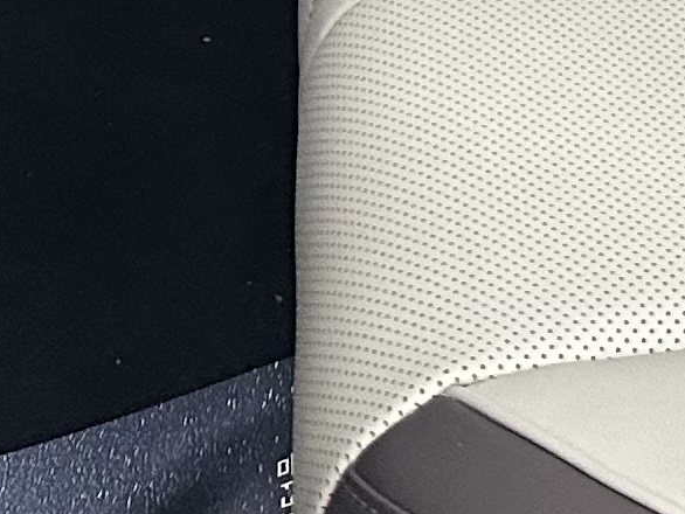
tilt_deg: -23.0
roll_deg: +1.5
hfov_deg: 11.4
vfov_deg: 8.0
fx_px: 3266
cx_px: 1067
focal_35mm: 165
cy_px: -924
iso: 400
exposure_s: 1/52
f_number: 1.78
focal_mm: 6.86
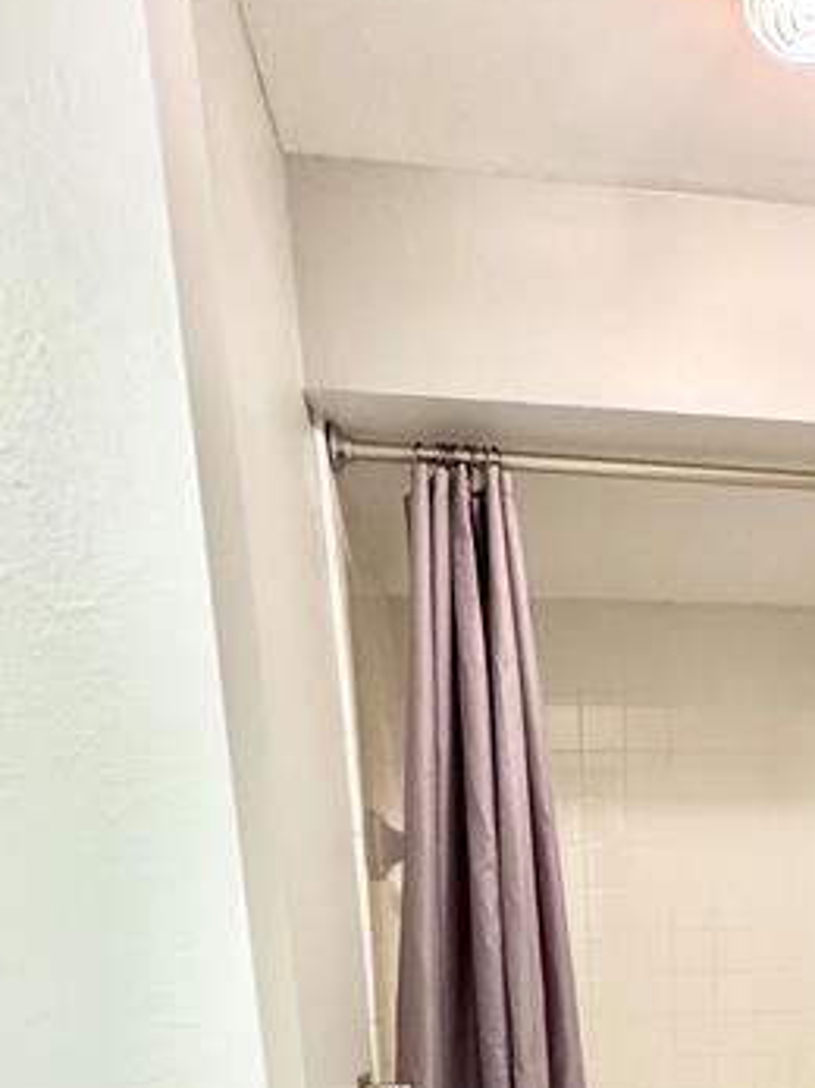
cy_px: 1132
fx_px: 974
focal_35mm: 31
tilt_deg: -12.3
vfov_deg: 46.7
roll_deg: +2.5
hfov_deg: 43.3
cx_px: 652
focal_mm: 2.22
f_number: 2.2
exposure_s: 1/60
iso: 500
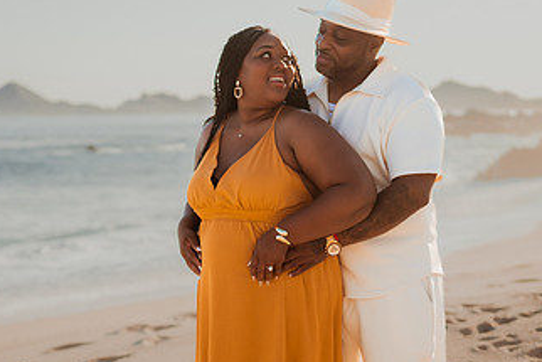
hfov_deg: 31.6
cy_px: 277
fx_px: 949
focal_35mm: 63
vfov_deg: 21.4
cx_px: 182
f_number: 1.8
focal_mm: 35
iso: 100
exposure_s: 1/6400
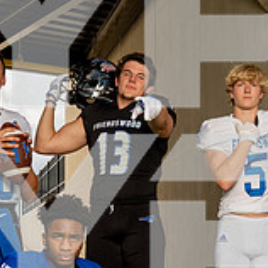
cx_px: 117
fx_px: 657
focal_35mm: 75
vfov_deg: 22.7
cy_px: 225
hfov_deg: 23.0
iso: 64
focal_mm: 24
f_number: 6.3
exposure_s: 1/250
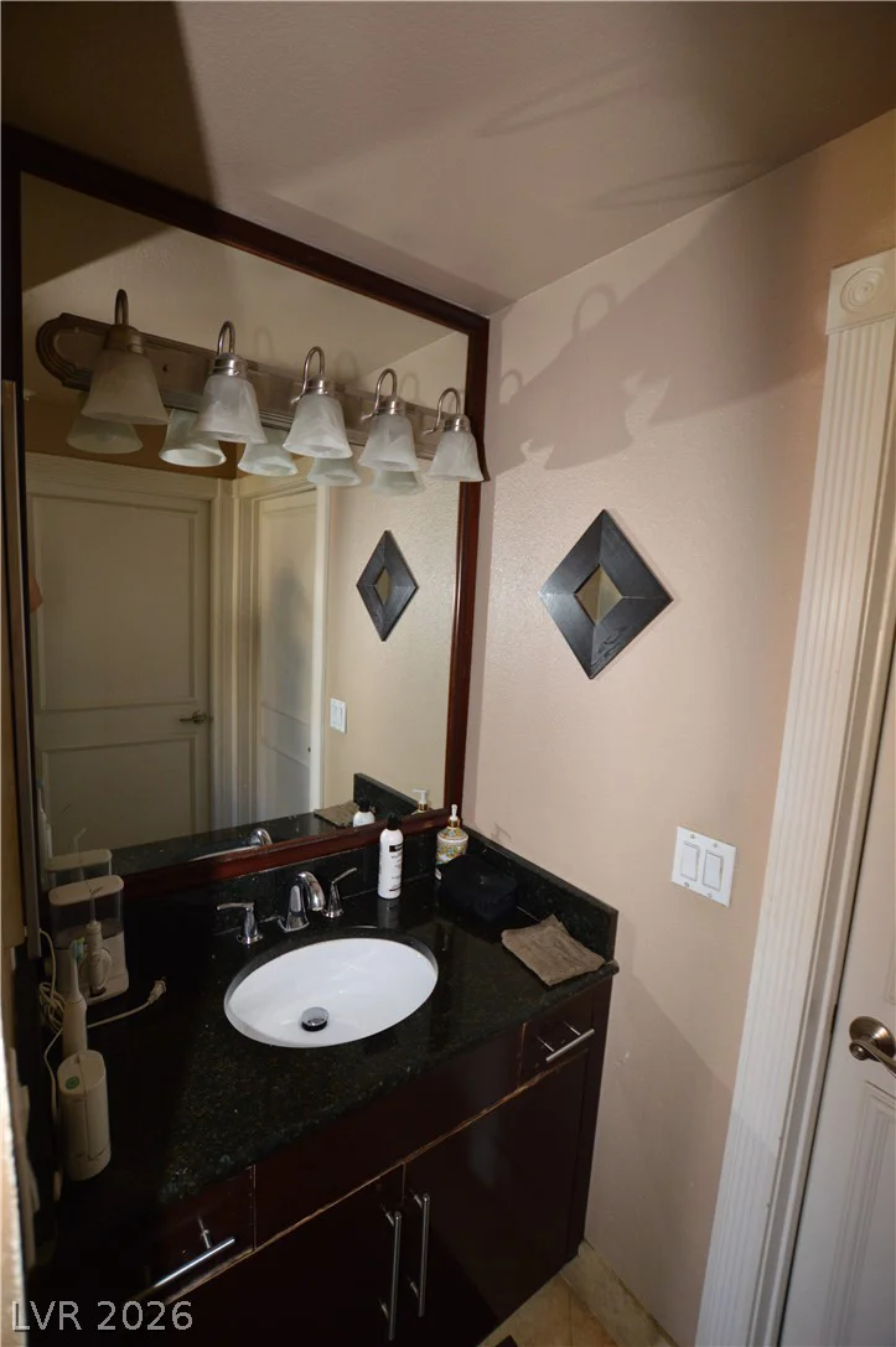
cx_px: 448
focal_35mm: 15
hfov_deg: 77.2
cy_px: 674
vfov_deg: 100.4
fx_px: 561
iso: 560
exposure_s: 1/60
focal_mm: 10
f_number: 3.5
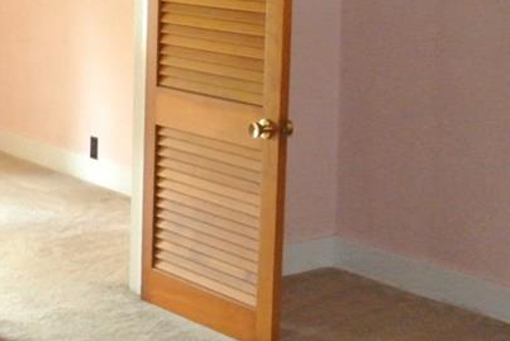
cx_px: 39
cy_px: 44
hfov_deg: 21.2
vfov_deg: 14.4
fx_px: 1332
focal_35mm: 94
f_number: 4
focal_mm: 14
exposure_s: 1/60
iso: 2800
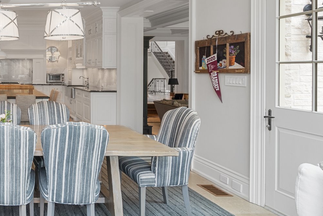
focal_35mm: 33
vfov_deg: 39.6
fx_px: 296
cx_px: 4
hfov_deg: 47.9
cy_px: 78
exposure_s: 1/30
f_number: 5.6
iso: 640
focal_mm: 16
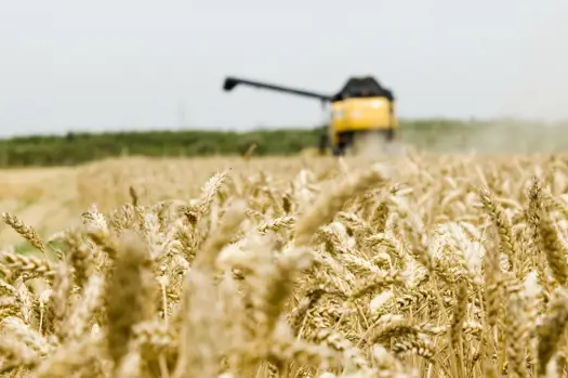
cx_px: 288
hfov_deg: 14.9
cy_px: 226
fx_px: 2175
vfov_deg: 9.9
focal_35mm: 138
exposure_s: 1/320
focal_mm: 70
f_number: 10
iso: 200
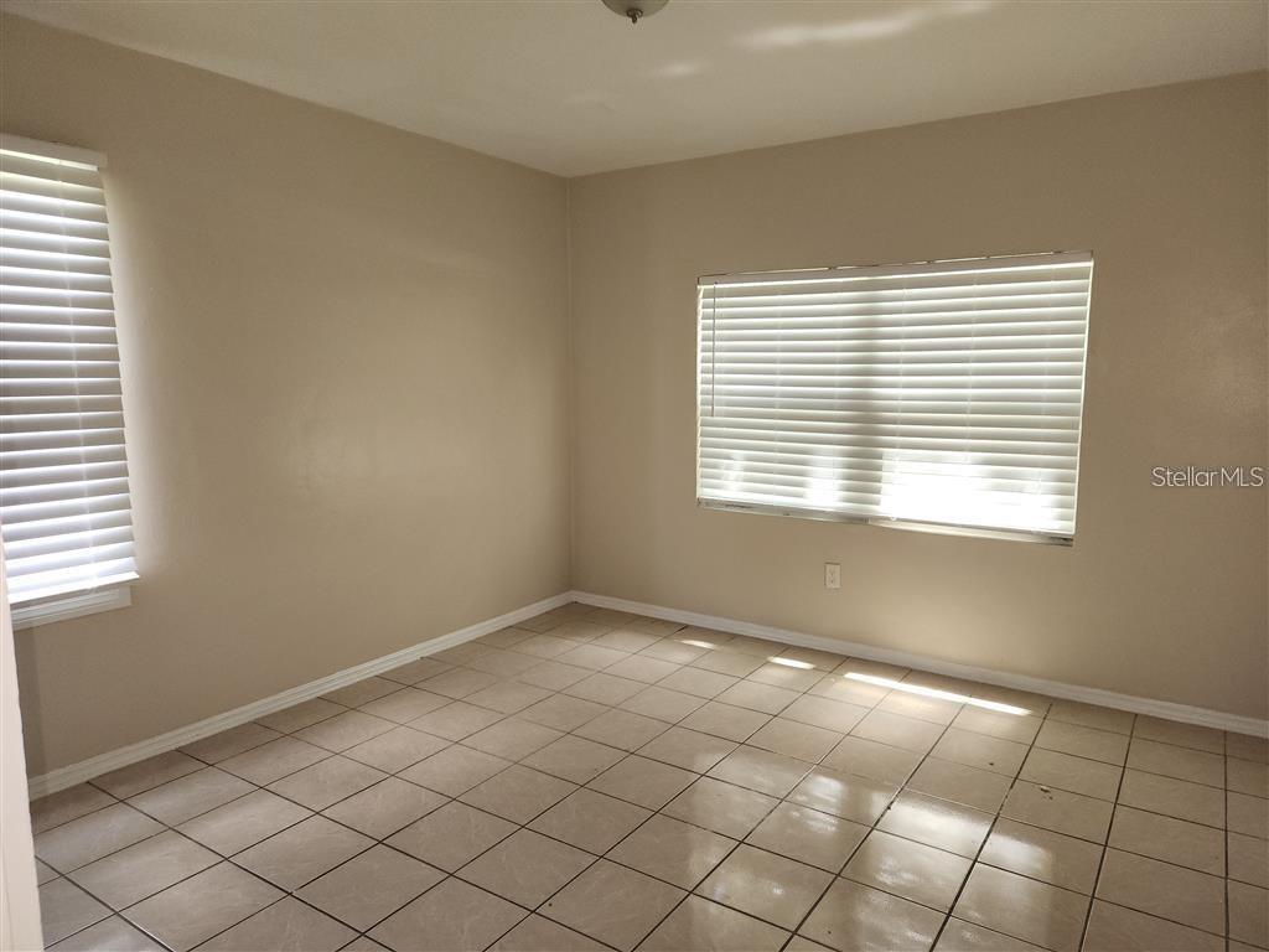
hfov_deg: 73.9
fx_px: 843
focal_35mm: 23
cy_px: 476
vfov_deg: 58.9
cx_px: 634
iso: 100
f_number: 1.8
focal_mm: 5.4
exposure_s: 1/60
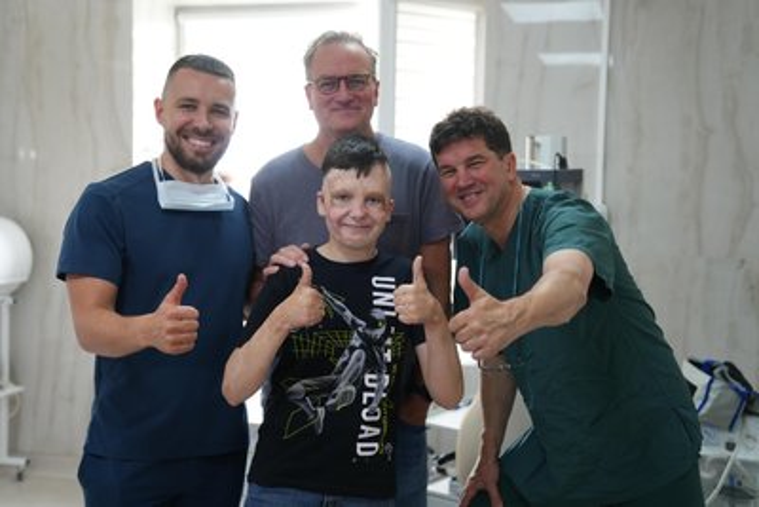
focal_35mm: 46
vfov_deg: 29.3
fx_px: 970
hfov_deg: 42.7
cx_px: 380
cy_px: 254
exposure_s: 1/50
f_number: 2.8
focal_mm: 46
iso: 250
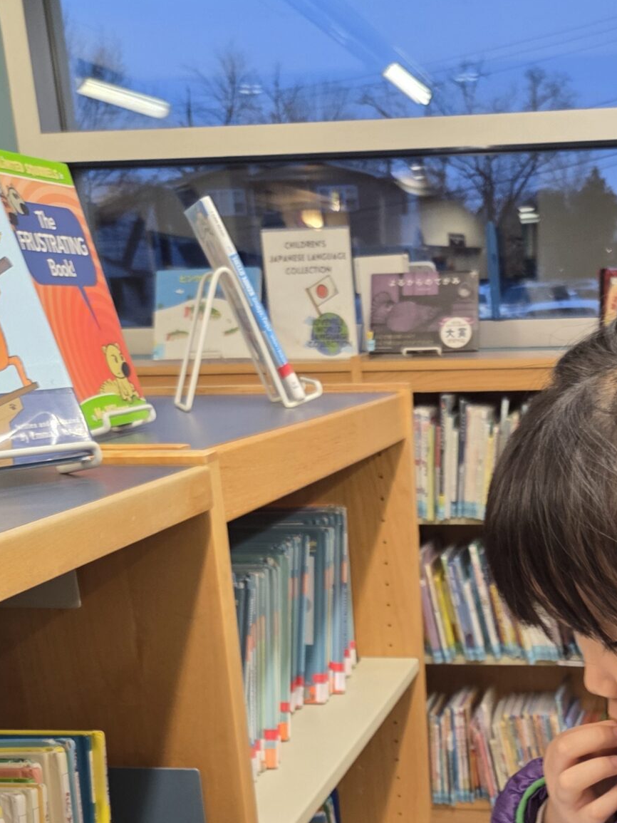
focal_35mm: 51
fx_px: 1212
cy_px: 840
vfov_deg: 33.9
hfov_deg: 27.9
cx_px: 499
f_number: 1.8
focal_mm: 5.4
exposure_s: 1/64
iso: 200
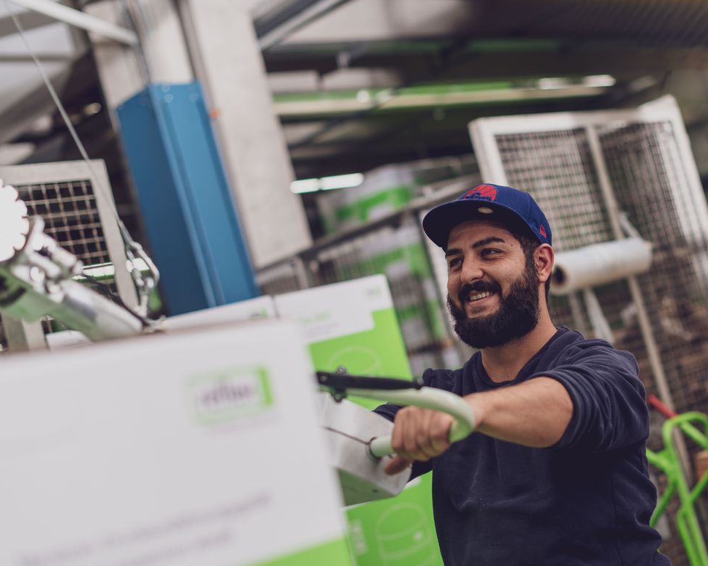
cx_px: 418
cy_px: 310
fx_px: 1299
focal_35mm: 62
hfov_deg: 30.4
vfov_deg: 24.6
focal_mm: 50
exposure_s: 1/80
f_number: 2.5
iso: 64
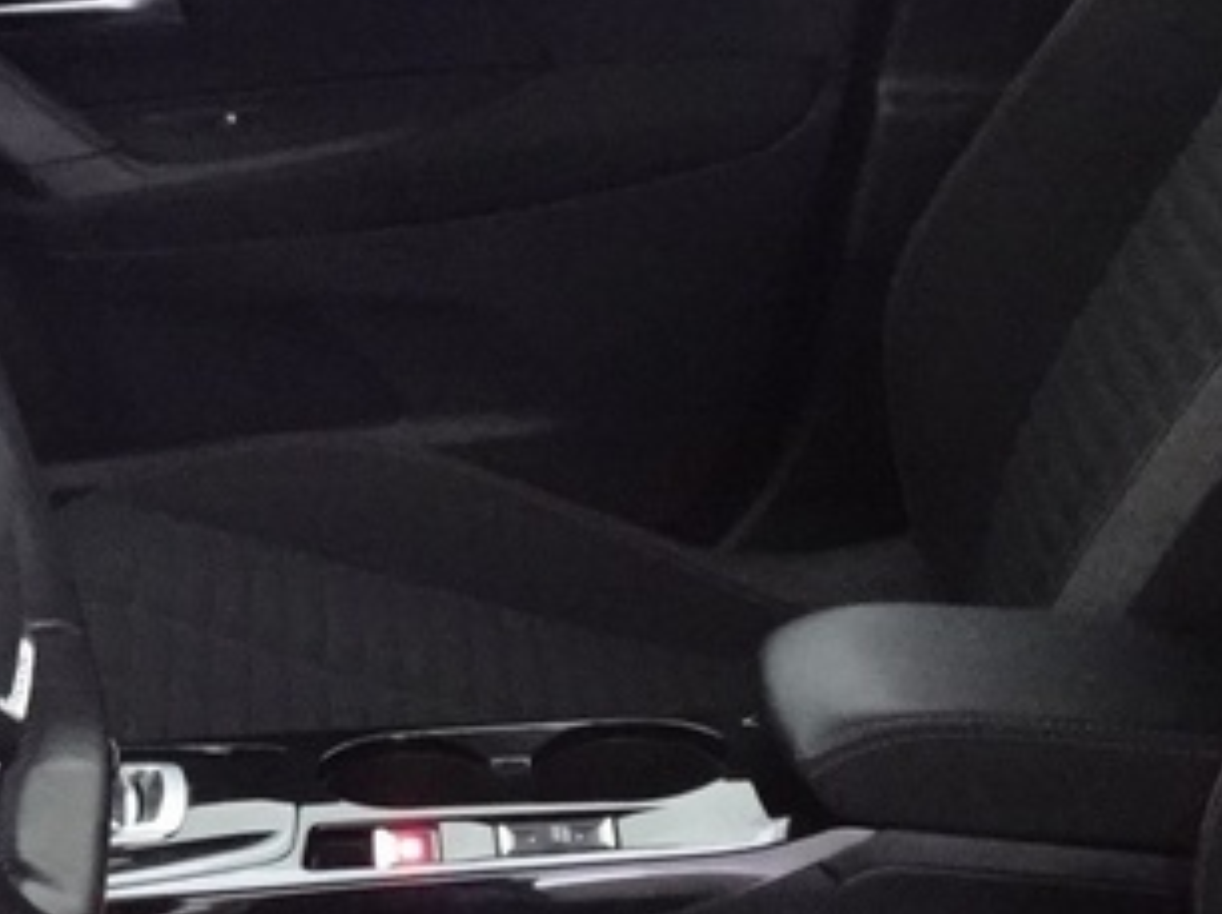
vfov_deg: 13.0
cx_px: 232
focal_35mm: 113
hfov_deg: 17.3
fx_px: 3986
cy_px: 814
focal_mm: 4.25
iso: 800
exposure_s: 1/8
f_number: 3.5
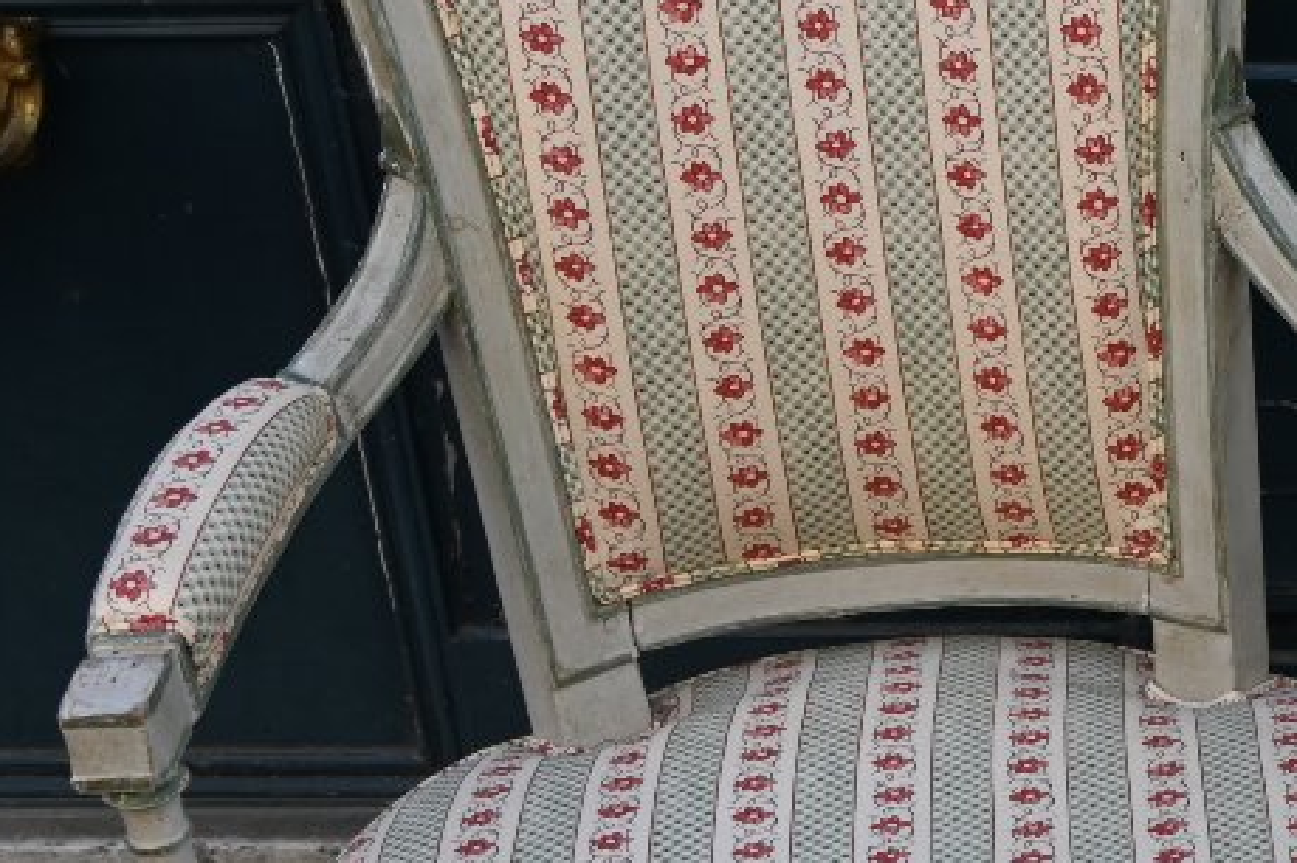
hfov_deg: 19.8
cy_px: 733
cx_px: 1613
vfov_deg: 14.1
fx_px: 3455
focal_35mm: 96
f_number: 5.6
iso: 200
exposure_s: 1/250
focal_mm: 24.5
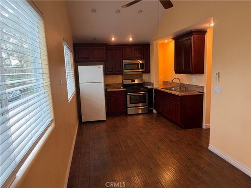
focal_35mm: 24
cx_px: 126
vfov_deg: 56.8
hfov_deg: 71.6
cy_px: 94
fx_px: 174
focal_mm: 6.76
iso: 250
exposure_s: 1/120
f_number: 1.78
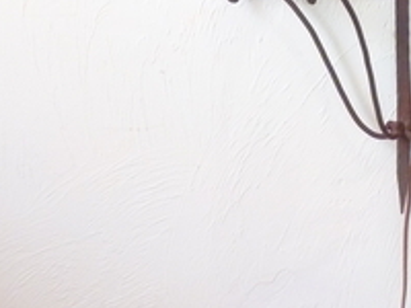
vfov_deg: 6.8
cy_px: -51
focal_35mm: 216
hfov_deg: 9.0
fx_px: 2565
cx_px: 561
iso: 400
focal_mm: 11.9
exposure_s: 1/13
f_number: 4.1
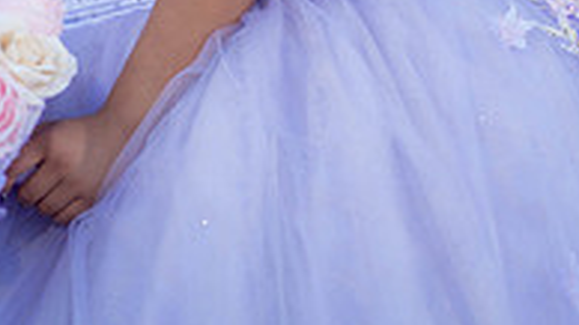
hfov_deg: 10.4
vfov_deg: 5.8
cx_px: 158
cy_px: -277
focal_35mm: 207
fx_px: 3177
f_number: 1.8
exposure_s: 1/1250
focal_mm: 85
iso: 125
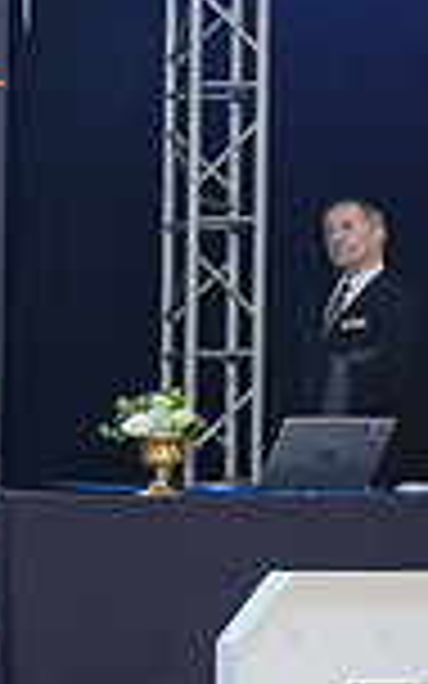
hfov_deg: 9.7
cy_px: 529
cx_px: -635
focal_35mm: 117
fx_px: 2184
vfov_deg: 17.7
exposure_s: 1/200
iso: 1250
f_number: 4
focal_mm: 30
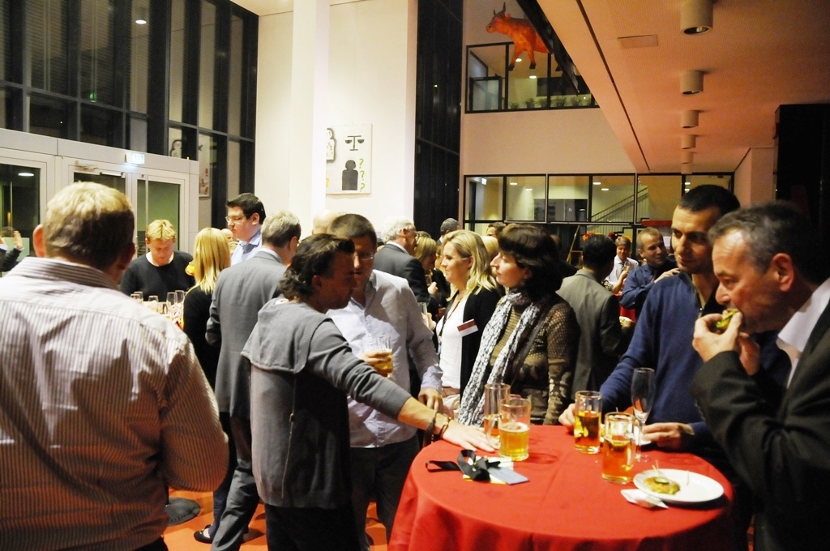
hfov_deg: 67.4
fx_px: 622
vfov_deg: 47.8
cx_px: 415
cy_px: 276
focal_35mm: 27
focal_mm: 18
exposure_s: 1/125
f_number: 4
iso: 3200
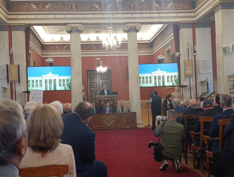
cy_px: 88
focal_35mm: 46
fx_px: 311
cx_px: 117
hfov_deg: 41.2
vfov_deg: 31.6
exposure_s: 1/50
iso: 595
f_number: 1.65
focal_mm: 6.11
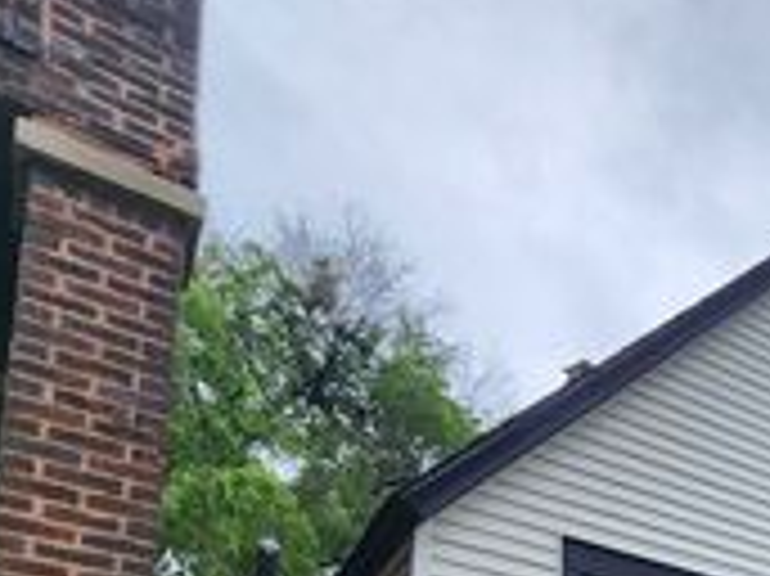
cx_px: 919
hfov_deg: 37.4
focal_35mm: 38
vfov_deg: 28.3
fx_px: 845
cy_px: 812
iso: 50
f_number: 2.2
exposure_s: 1/812
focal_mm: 2.2
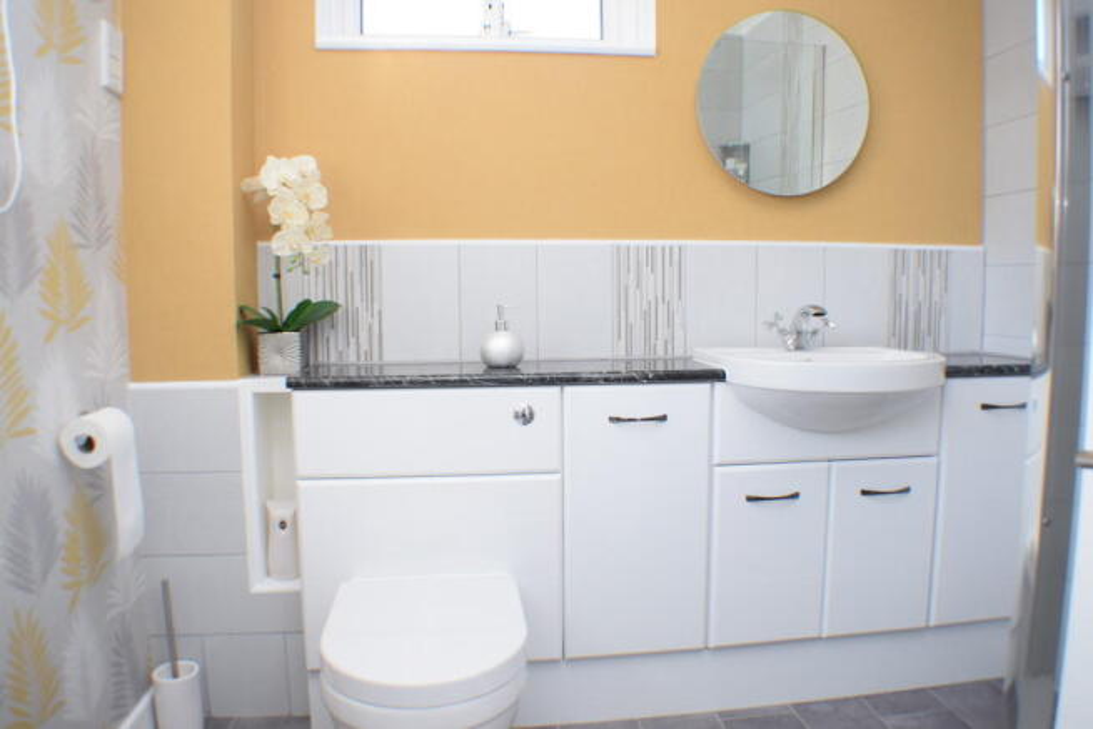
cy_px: 364
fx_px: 957
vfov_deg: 41.7
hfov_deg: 59.5
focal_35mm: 32
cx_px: 546
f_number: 5
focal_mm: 21
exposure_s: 1/100
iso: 400
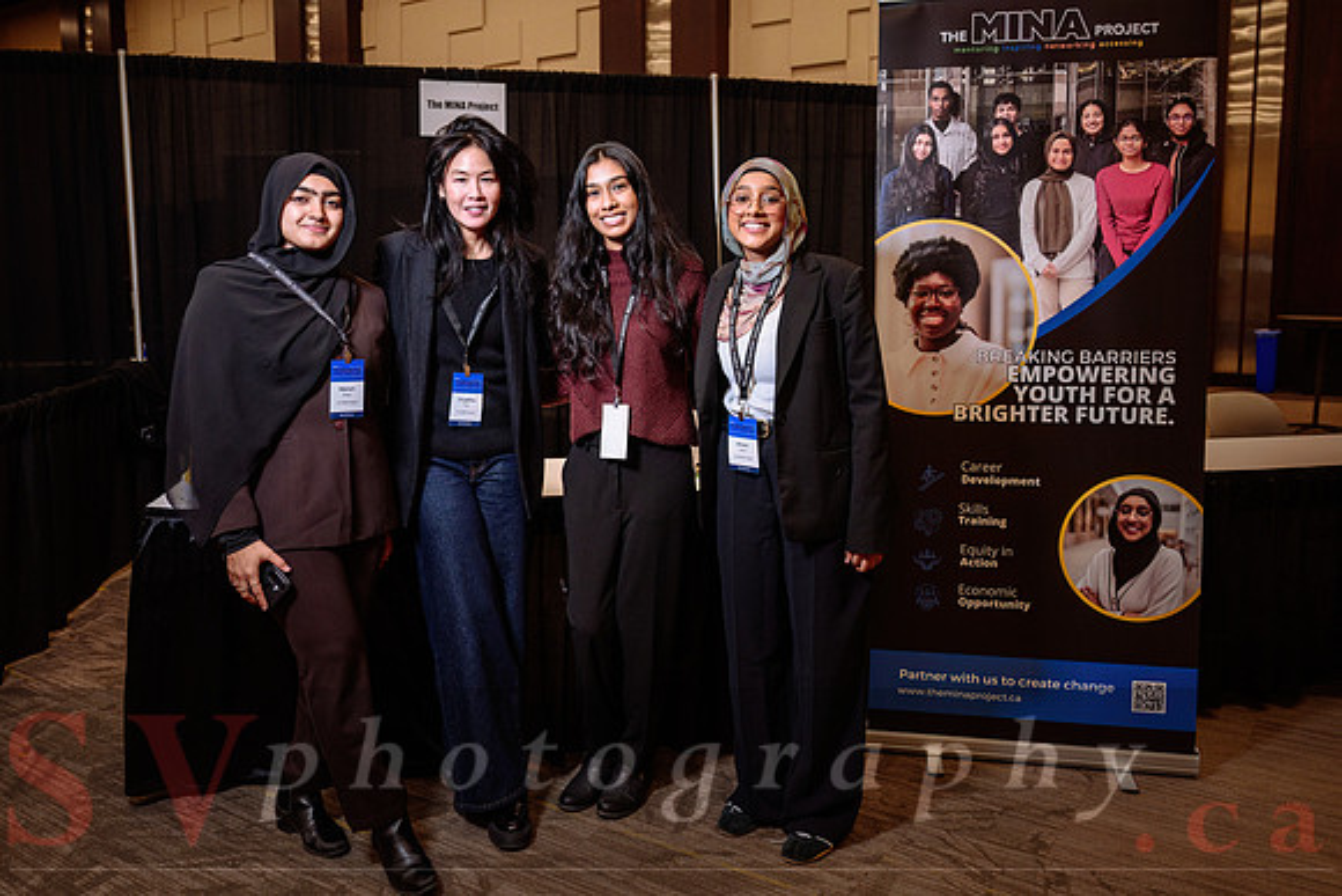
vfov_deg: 43.5
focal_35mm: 30
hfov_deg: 61.9
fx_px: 1120
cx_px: 664
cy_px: 398
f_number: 3.5
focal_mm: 26
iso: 1000
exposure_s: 1/200
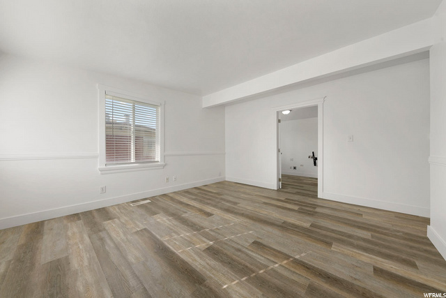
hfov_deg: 112.6
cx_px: 223
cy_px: 149
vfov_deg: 90.0
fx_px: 149
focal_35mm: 12
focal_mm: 12
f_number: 8
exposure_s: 1/15
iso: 100
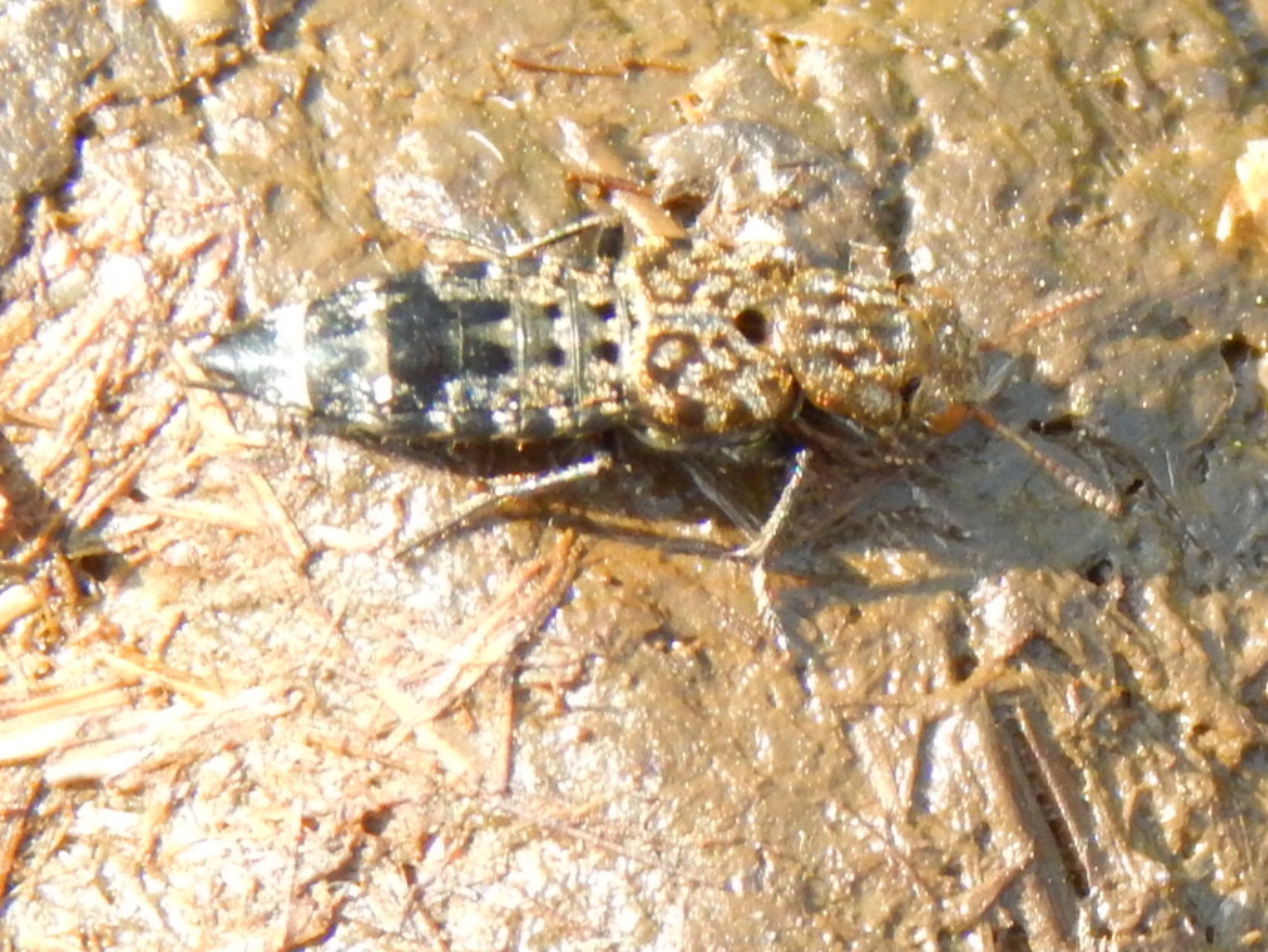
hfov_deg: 9.6
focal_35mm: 207
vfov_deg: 7.2
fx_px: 7584
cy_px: 476
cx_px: 634
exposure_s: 1/160
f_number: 5.4
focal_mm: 37.1
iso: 400
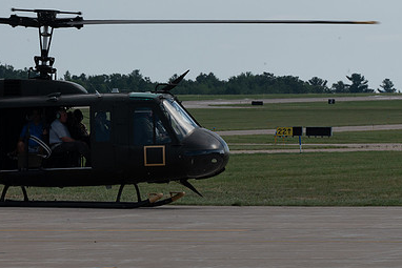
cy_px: 110
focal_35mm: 455
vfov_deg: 3.0
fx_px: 5082
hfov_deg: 4.5
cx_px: 165
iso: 640
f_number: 16
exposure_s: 1/640
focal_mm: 300
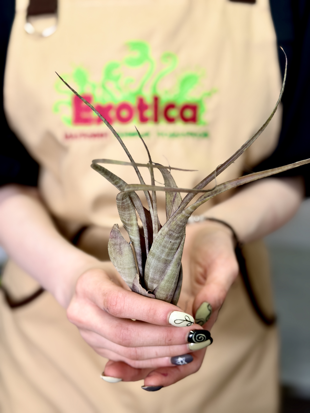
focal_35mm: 48
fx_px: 573
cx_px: 155
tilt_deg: -17.9
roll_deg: -1.9
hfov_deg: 30.3
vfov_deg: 39.7
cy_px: 206
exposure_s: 1/136
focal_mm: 6.76
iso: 50
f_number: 1.78
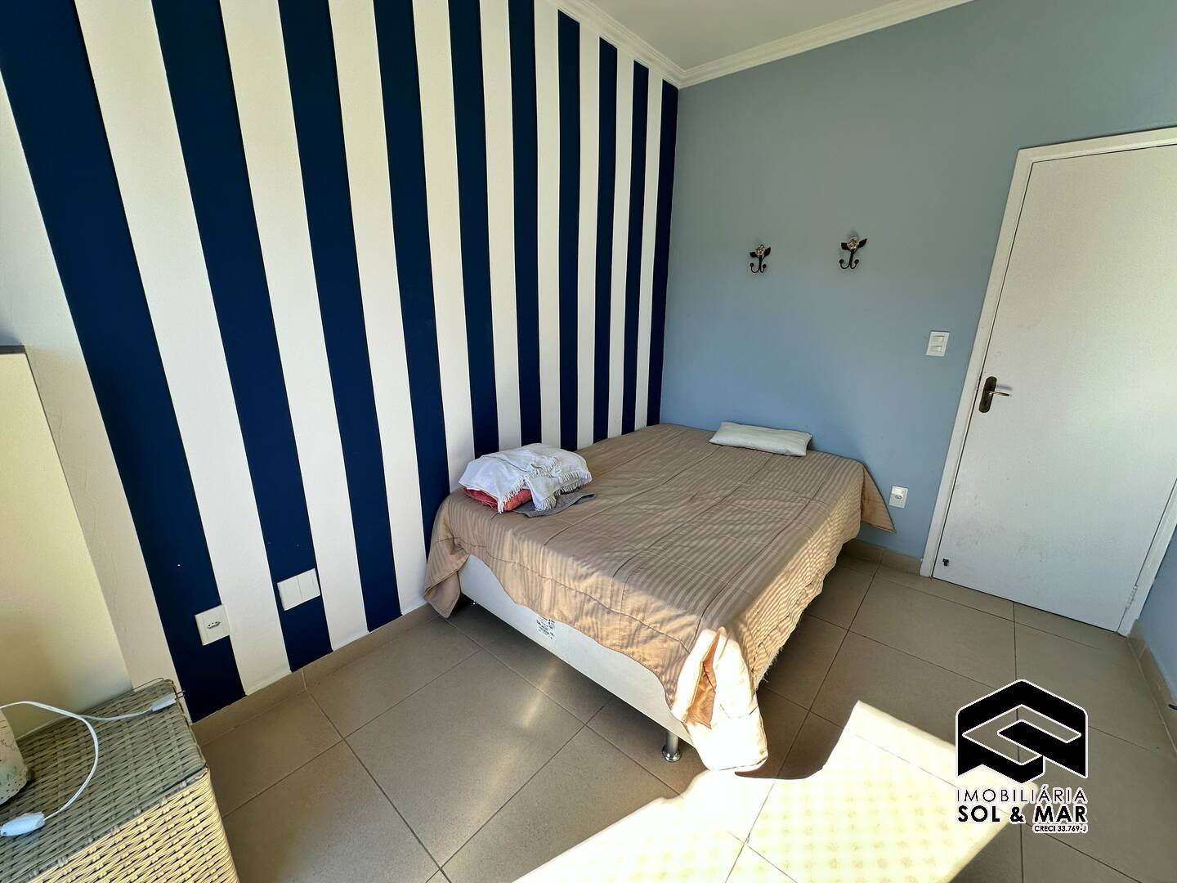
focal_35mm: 14
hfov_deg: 102.1
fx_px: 476
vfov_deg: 85.7
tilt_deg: -16.3
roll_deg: -0.8
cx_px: 588
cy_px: 442
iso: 40
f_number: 2.2
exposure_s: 1/141
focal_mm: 2.22
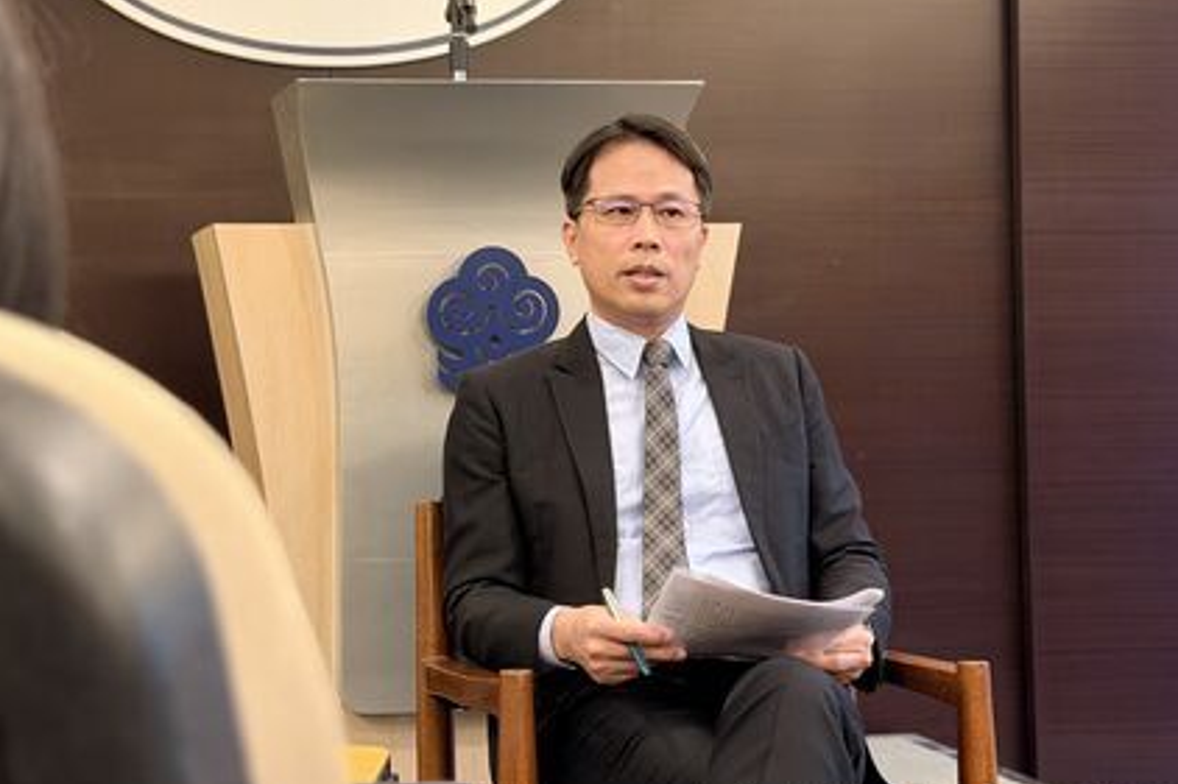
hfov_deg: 28.2
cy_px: 248
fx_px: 2322
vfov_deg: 19.1
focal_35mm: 71
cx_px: 366
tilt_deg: +1.0
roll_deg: +0.6
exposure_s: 1/40
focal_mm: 6.76
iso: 250
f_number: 1.78
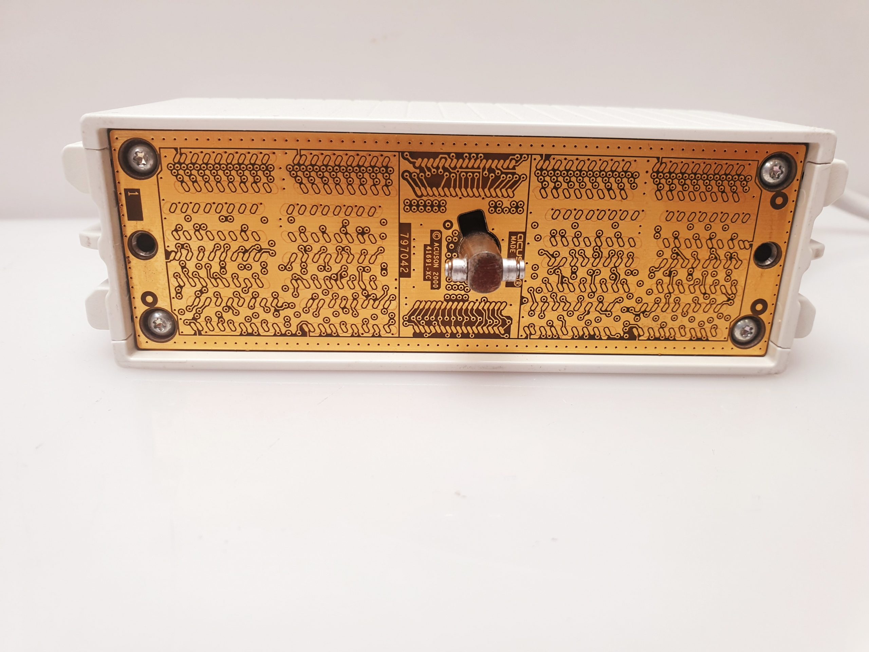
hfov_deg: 67.3
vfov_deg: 53.1
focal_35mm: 26
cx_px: 434
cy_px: 326
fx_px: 653
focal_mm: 4.3
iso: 64
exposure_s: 1/50
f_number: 2.4
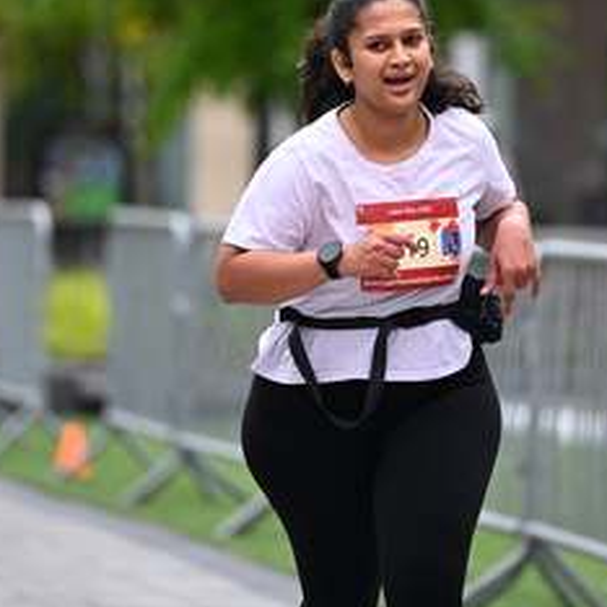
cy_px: 127
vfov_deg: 4.4
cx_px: 416
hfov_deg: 4.4
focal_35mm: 400
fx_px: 7936
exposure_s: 1/1250
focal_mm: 200
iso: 400
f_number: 2.8
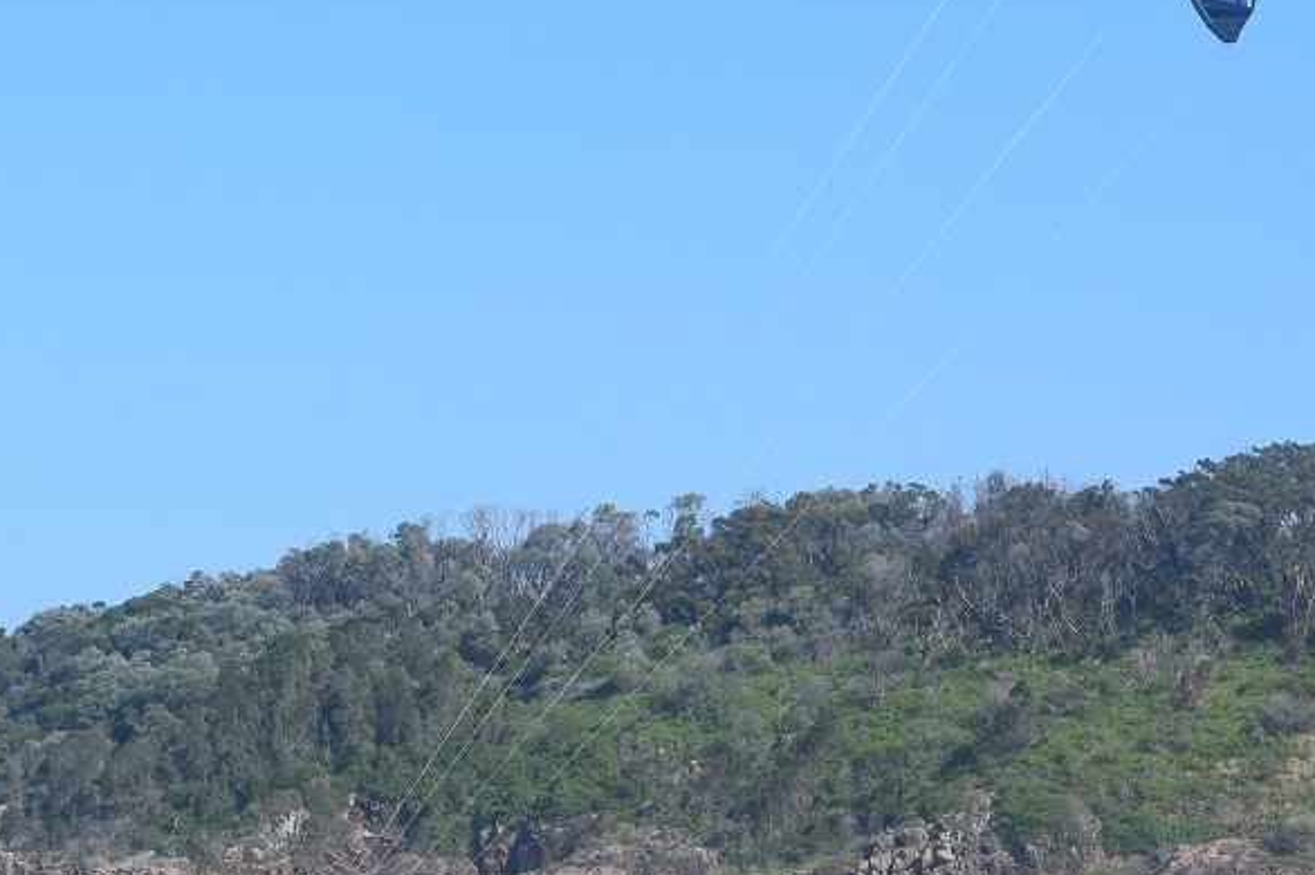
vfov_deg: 6.5
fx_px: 7713
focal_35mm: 211
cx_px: 325
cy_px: 680
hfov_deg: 9.7
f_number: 11
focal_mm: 55
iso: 200
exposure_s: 1/500
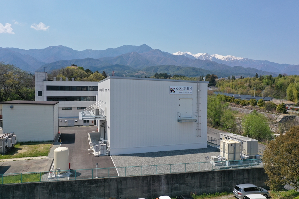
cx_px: 150
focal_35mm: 28
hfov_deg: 65.5
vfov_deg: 46.4
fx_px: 232
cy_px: 100
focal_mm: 10.26
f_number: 6.3
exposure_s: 1/500
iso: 100
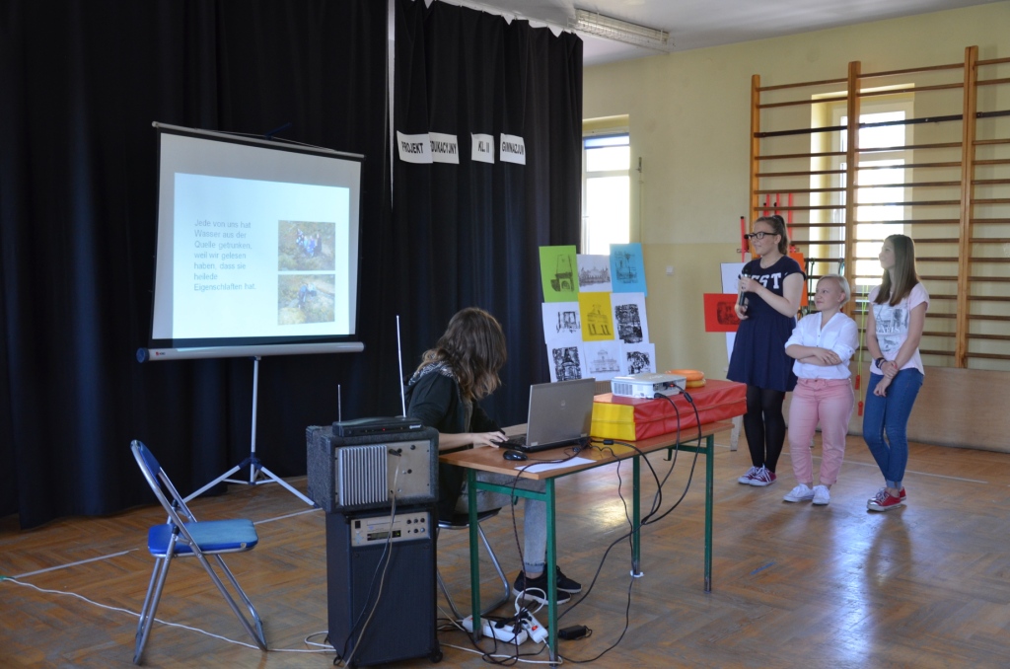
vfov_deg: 35.3
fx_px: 1050
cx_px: 505
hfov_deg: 51.4
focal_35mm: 38
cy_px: 334
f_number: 4
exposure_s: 1/60
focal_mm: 25
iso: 800
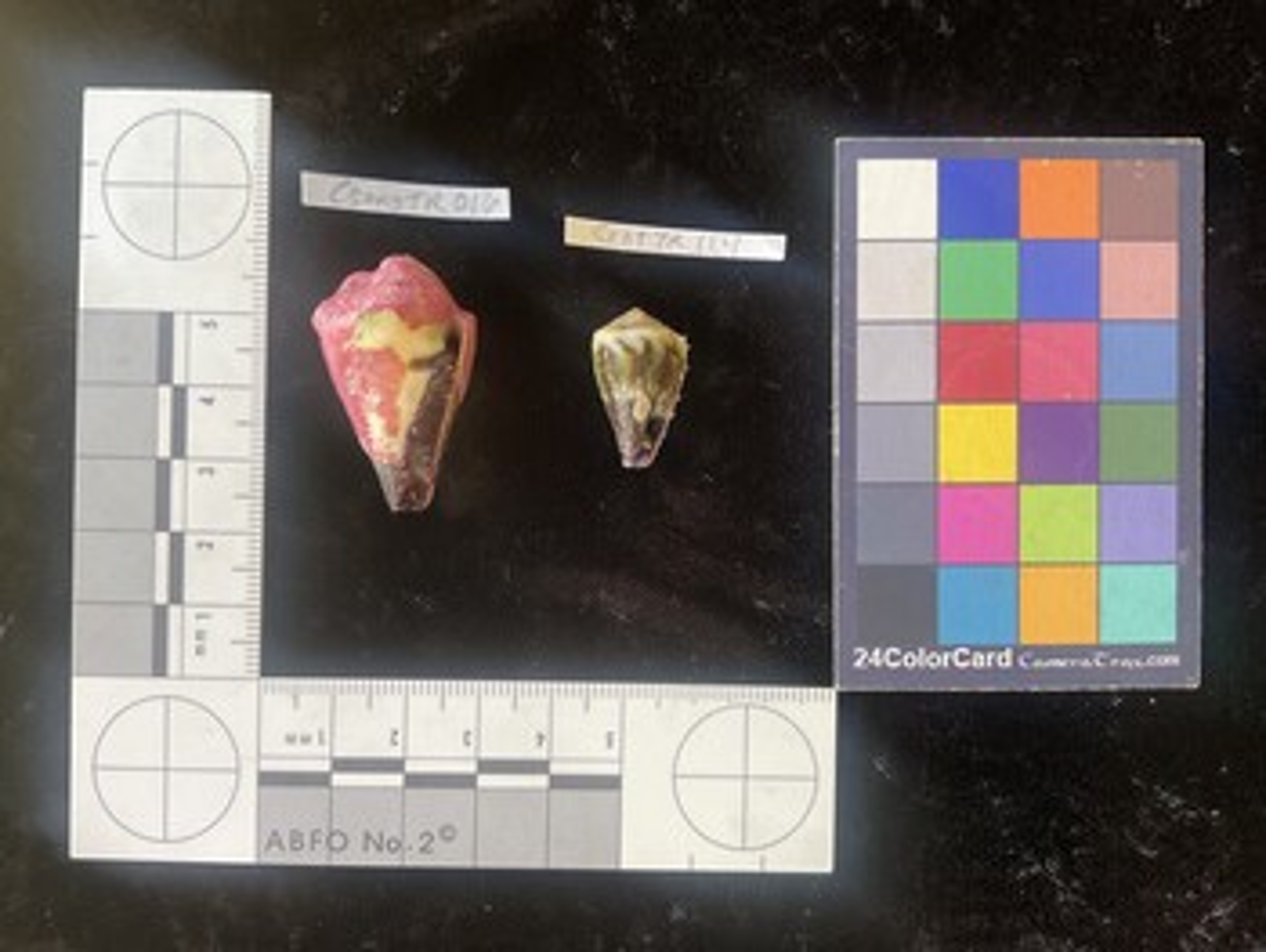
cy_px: 476
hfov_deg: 61.6
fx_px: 1061
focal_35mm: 29
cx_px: 633
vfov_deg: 48.3
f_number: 1.8
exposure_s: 1/60
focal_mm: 3
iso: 40
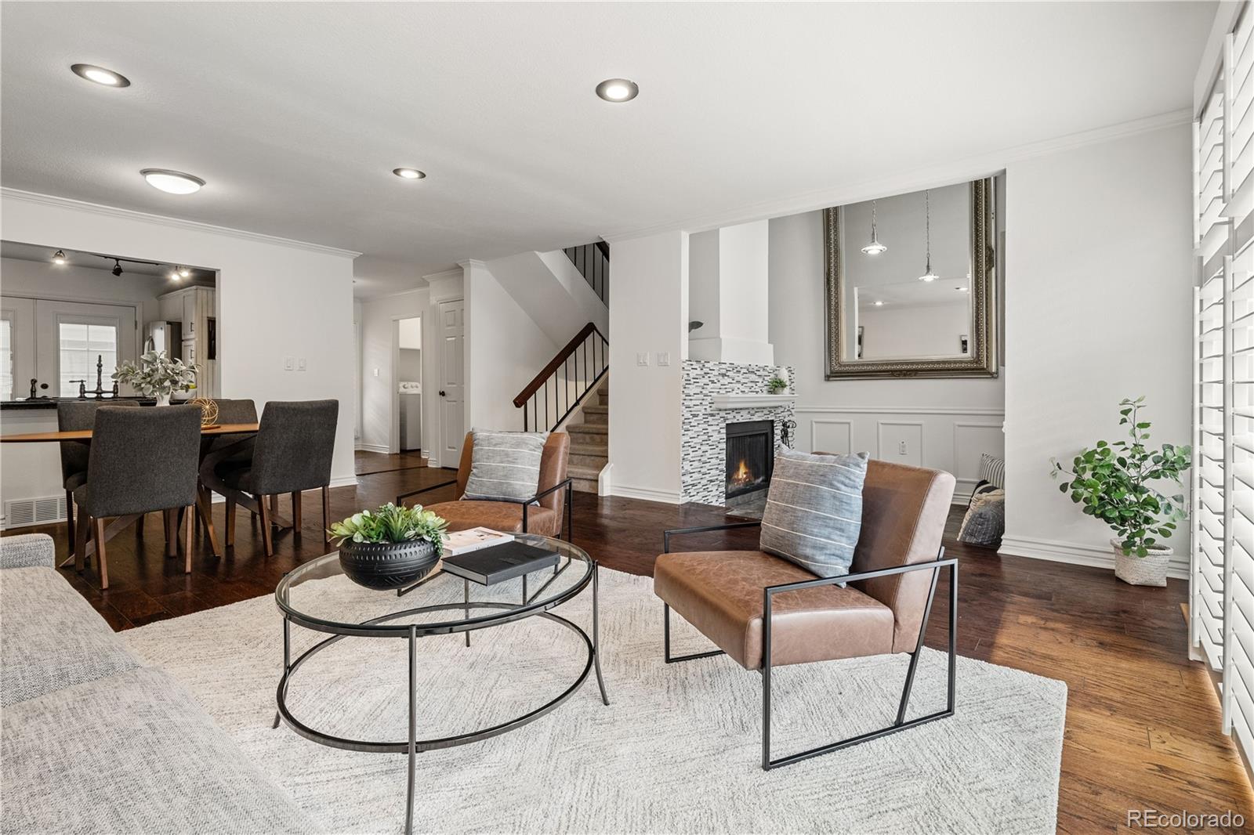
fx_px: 557
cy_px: 418
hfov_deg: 96.7
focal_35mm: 16
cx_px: 627
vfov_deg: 73.7
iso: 1000
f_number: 8
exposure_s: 1/5
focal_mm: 16
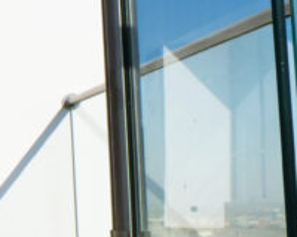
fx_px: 615
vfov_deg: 21.7
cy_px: 169
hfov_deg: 14.5
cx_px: -443
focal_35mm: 70
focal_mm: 7
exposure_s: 1/800
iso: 200
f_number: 7.1
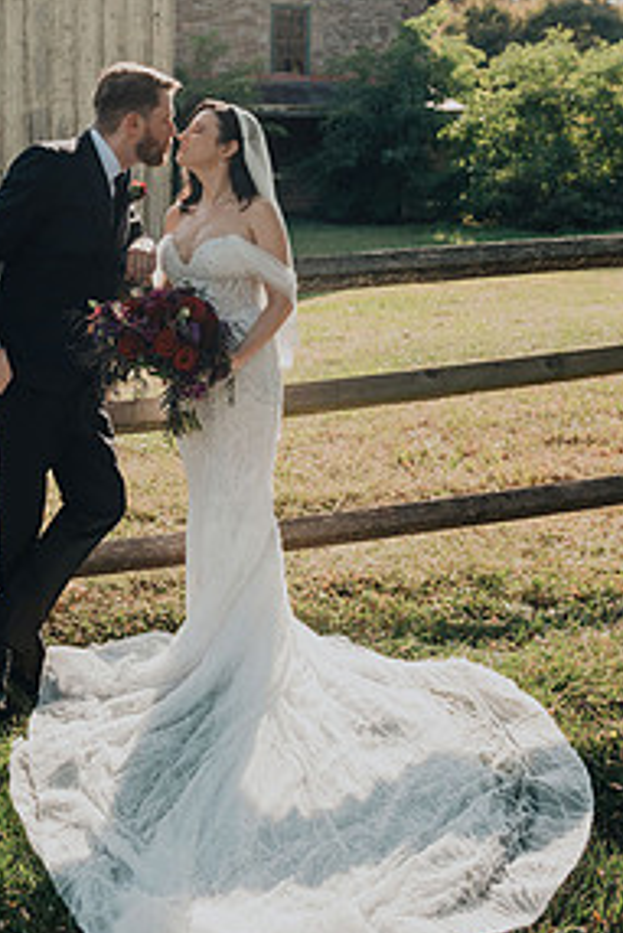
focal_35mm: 44
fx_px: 1141
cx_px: 186
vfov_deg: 43.5
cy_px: 274
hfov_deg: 30.2
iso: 400
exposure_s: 1/1250
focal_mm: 28
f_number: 4
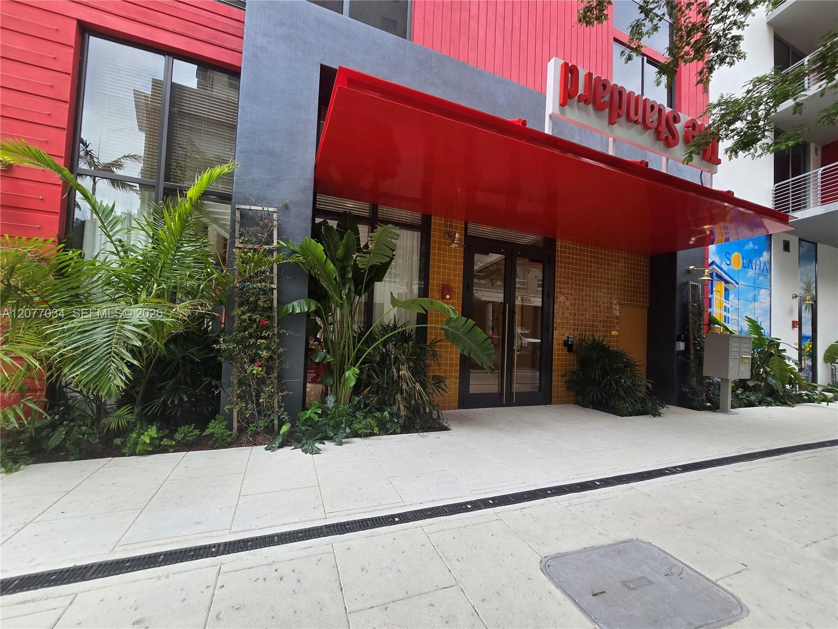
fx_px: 315
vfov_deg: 89.9
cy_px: 314
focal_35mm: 13
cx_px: 419
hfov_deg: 106.2
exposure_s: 1/290
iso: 50
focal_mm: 2.2
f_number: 2.2
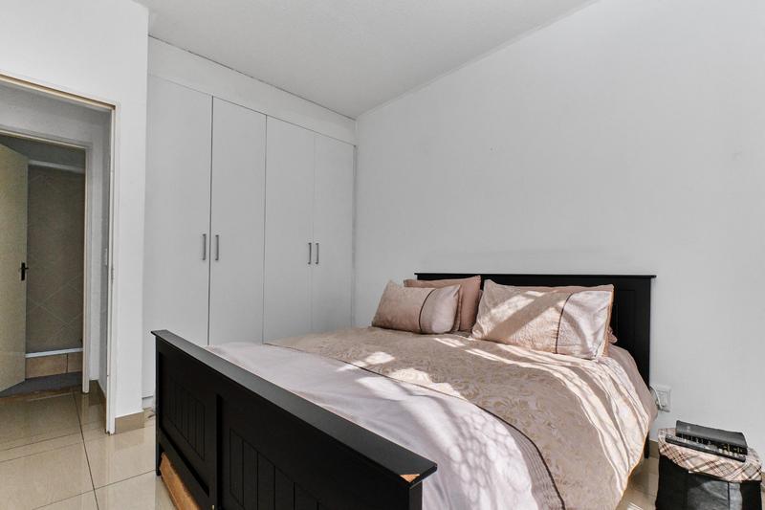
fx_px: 319
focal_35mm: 15
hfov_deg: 100.4
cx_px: 382
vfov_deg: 77.3
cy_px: 255
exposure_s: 1/200
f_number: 10
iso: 500
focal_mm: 10
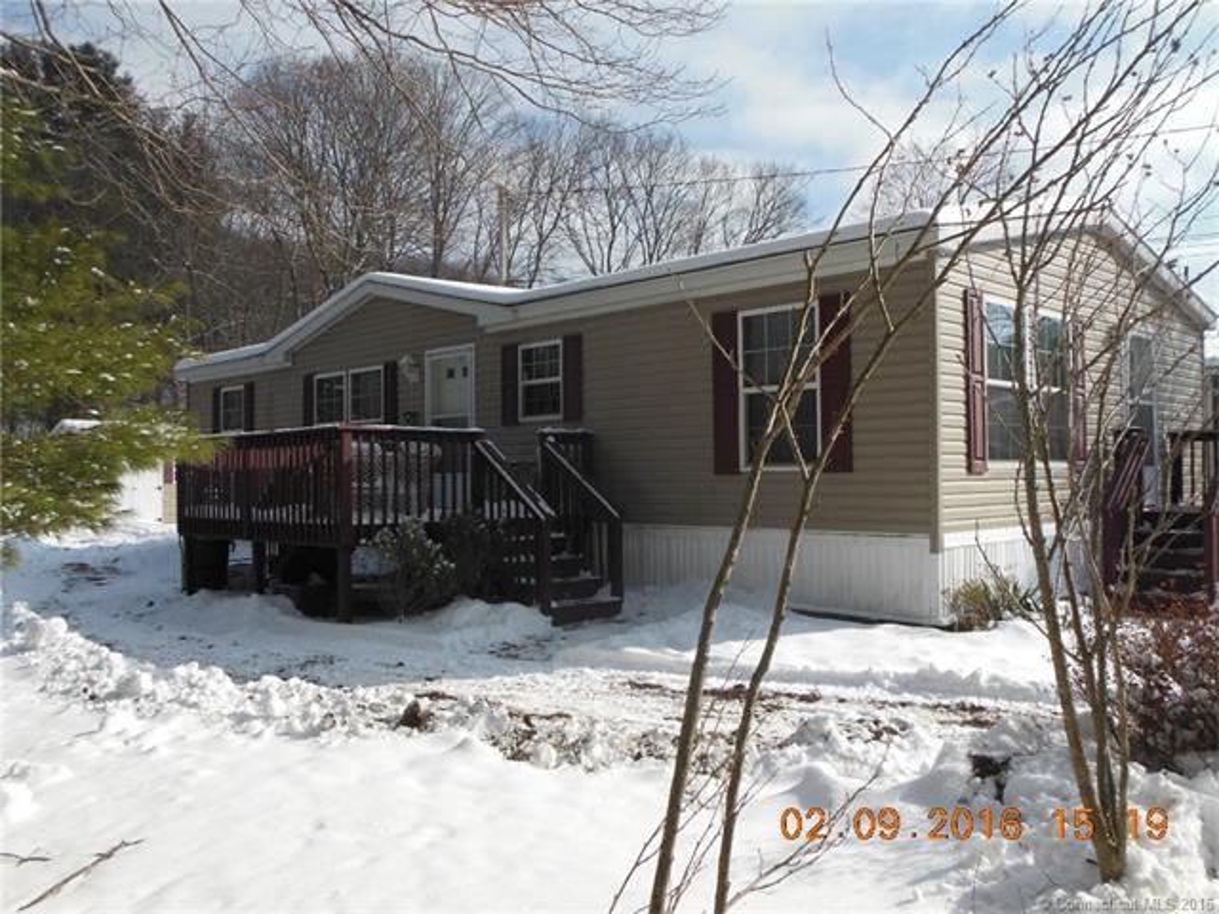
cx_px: 610
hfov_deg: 61.7
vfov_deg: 48.2
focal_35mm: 29
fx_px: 1021
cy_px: 457
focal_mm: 5.2
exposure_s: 1/2000
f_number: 3.3
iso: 125
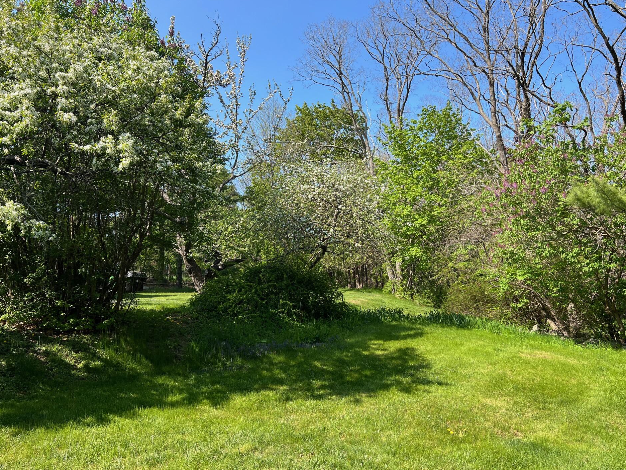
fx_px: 506
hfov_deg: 63.4
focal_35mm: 28
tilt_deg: +5.4
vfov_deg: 49.7
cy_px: 244
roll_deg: +2.1
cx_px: 320
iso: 50
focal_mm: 5.7
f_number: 1.5
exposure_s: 1/1597
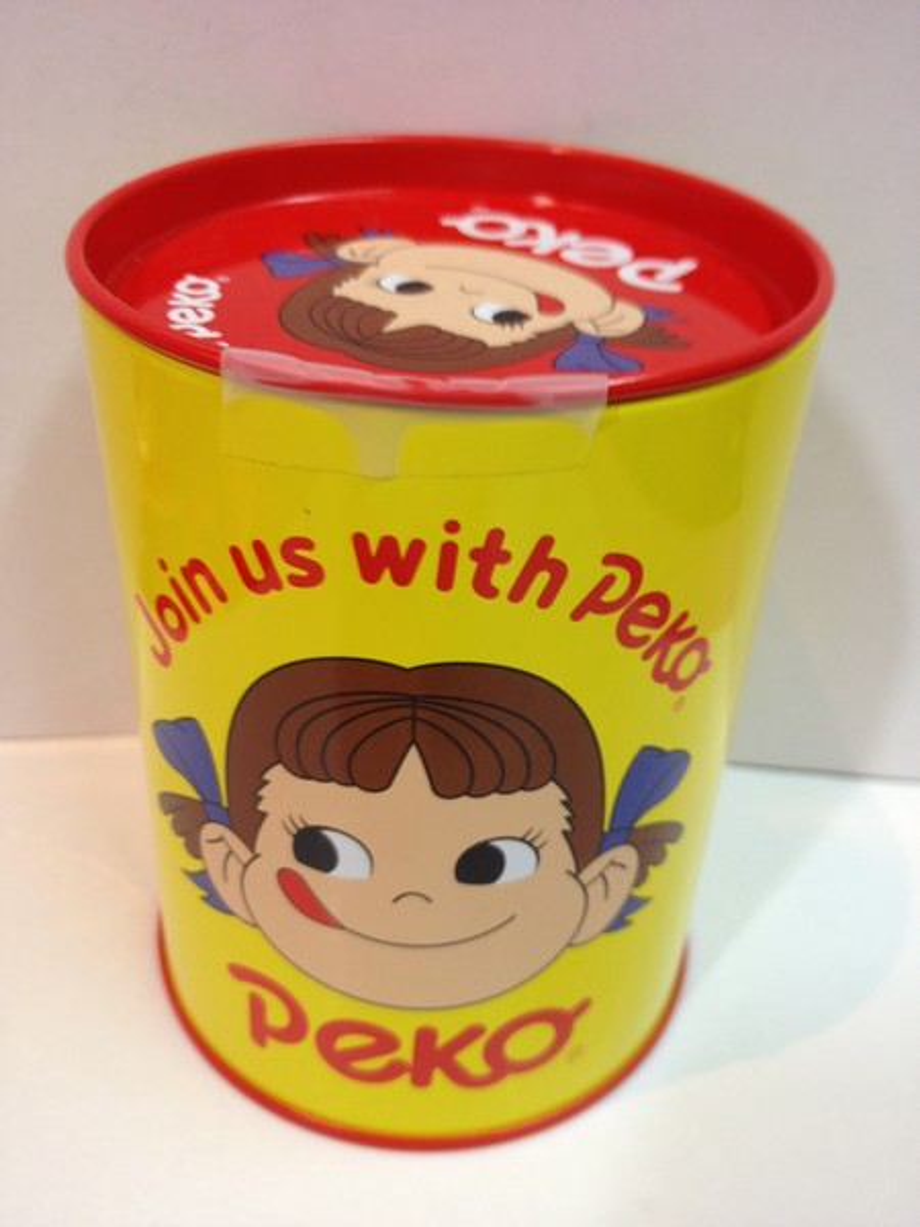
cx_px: 460
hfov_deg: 40.7
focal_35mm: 35
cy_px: 614
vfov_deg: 52.6
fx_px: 1240
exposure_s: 1/25
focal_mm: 4.28
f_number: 2.4
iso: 64
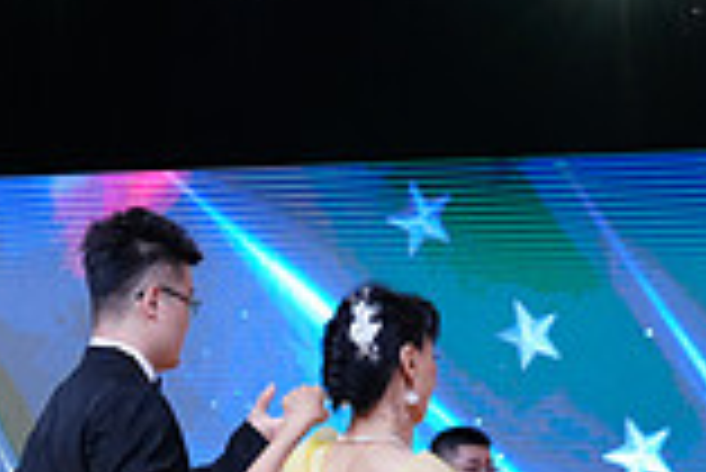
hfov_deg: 11.7
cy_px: 726
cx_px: -229
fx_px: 3337
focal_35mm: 170
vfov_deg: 7.9
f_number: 4
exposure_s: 1/500
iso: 1600
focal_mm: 46
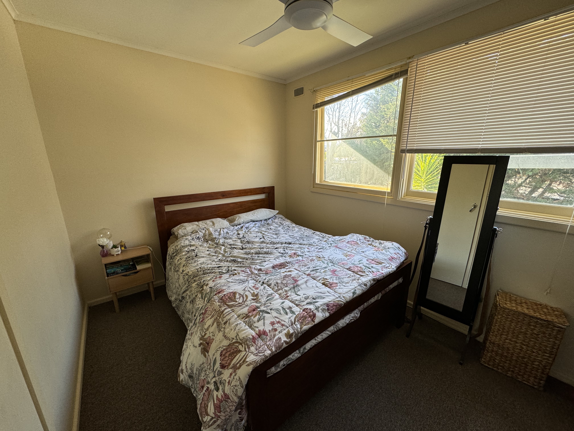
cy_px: 216
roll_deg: +0.2
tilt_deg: -14.7
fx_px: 232
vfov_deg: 85.7
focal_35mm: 14
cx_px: 287
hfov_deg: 102.1
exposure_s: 1/99
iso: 125
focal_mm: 2.22
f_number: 2.2
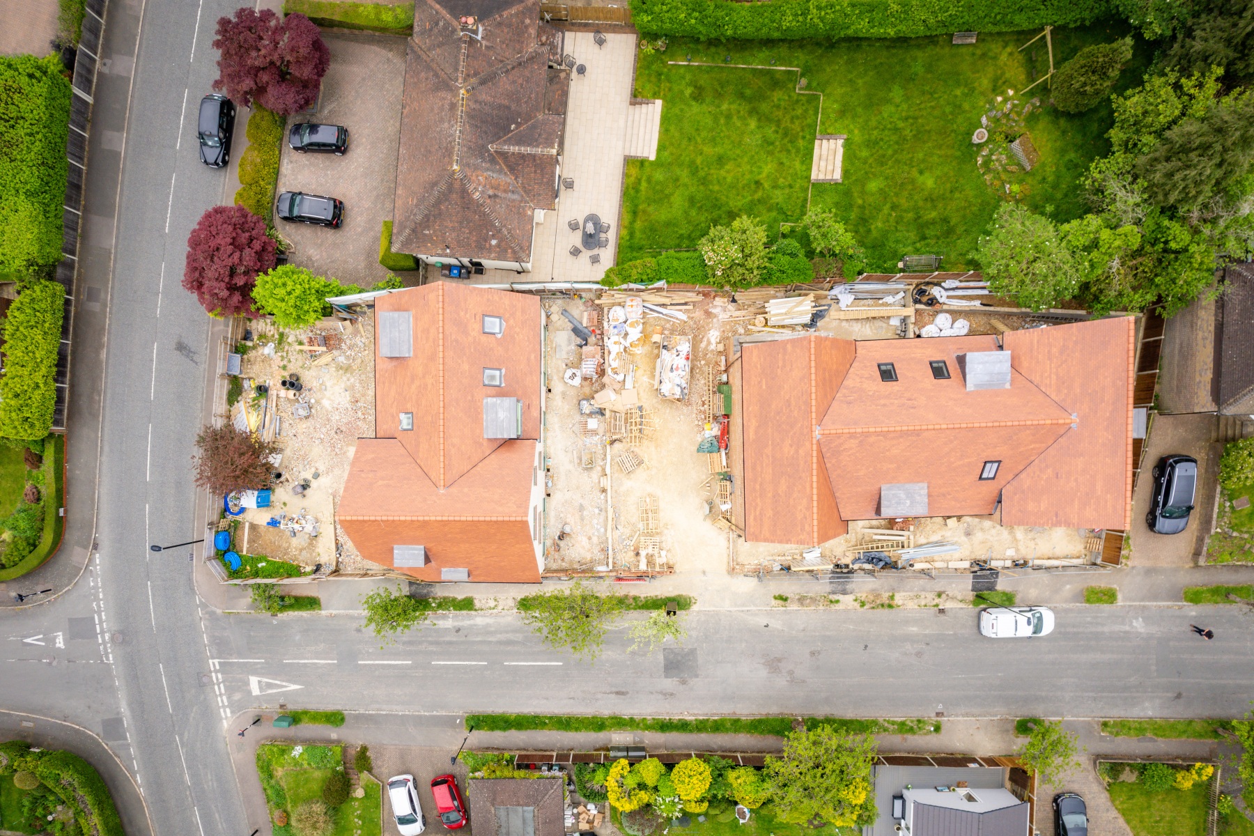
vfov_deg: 57.2
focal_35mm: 22
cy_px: 418
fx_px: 766
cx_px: 627
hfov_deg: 78.6
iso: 100
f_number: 2.8
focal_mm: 8.38
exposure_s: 1/730
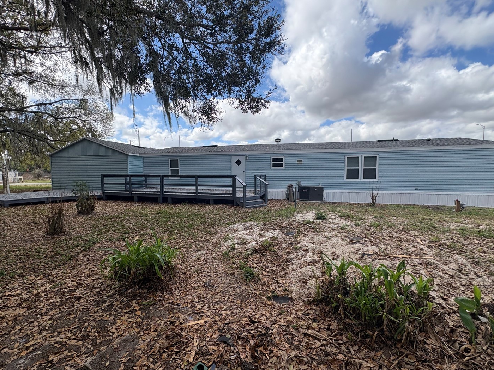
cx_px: 245
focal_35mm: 16
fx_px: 228
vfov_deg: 78.1
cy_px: 188
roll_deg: +0.1
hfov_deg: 94.5
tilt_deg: -1.9
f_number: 2.2
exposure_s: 1/1323
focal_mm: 2.22
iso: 40
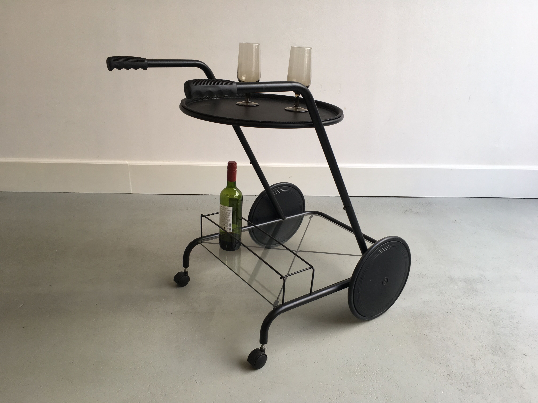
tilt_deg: -24.2
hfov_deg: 61.7
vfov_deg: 48.2
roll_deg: -1.8
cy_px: 202
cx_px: 269
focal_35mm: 29
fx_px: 451
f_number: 2.2
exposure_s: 1/50
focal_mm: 4.15
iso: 25
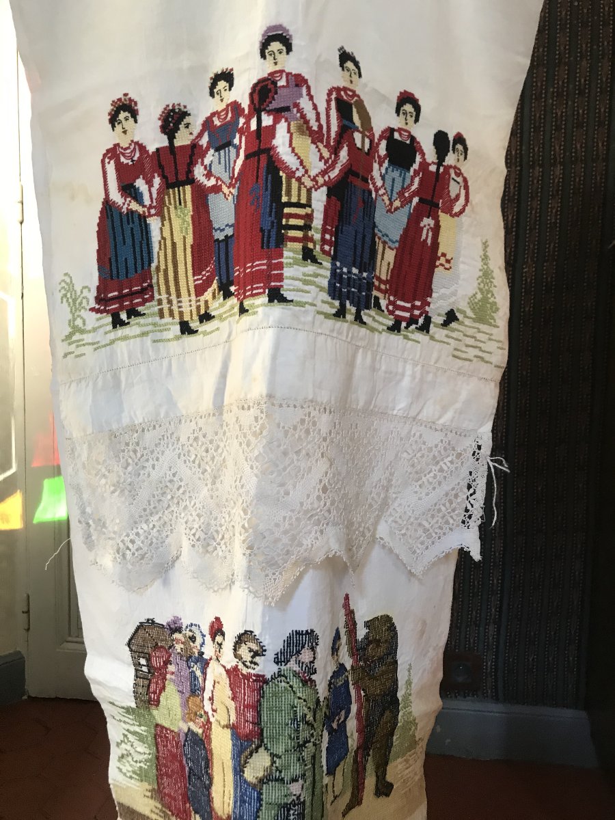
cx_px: 308
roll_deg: -1.5
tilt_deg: -6.1
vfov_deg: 63.4
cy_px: 410
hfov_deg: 49.7
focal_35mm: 28
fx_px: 663
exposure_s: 1/17
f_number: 1.8
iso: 64
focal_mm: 3.99
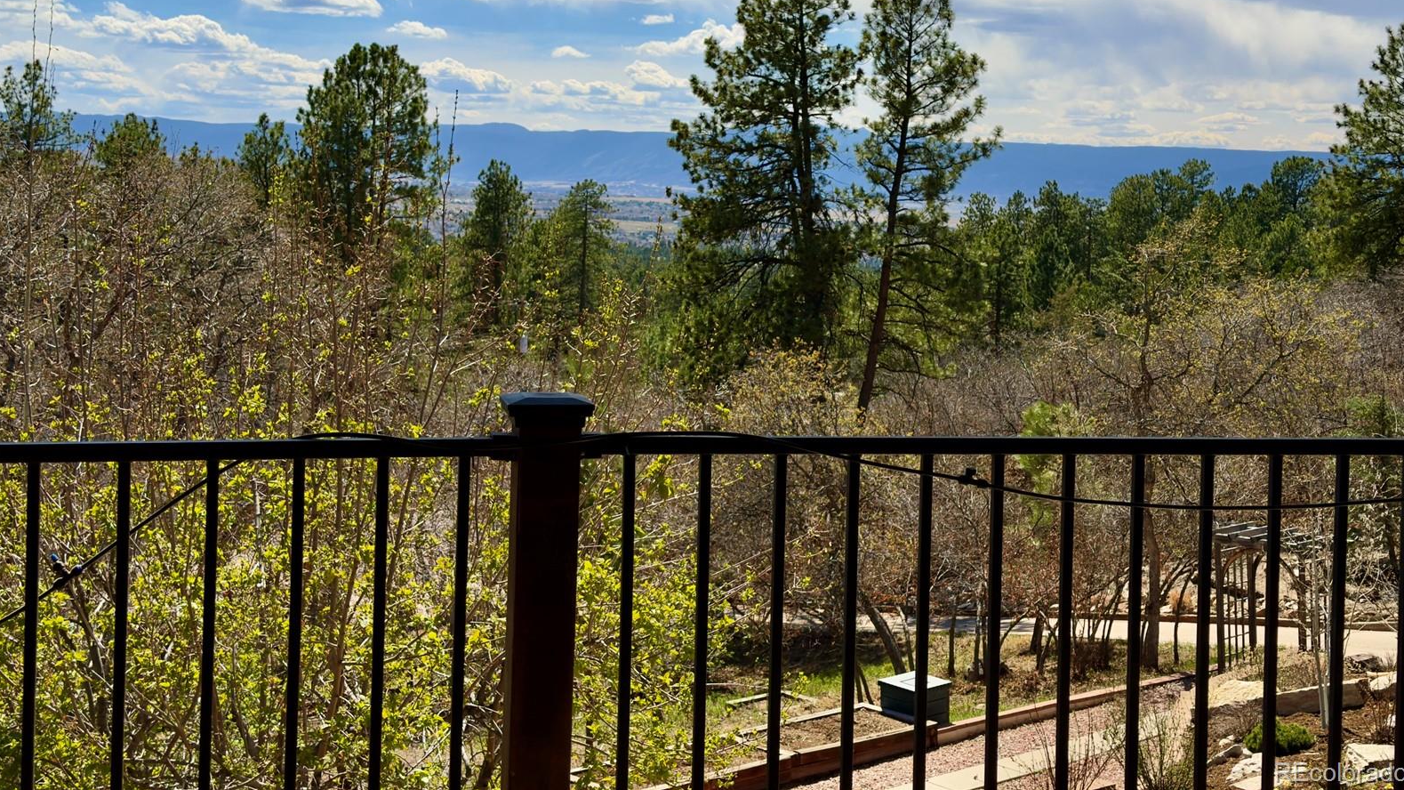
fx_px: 1973
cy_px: 257
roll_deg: -1.1
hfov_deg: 39.2
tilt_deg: -2.4
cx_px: 707
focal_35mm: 53
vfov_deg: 22.5
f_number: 1.78
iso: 64
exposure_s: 1/7874
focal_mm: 6.76
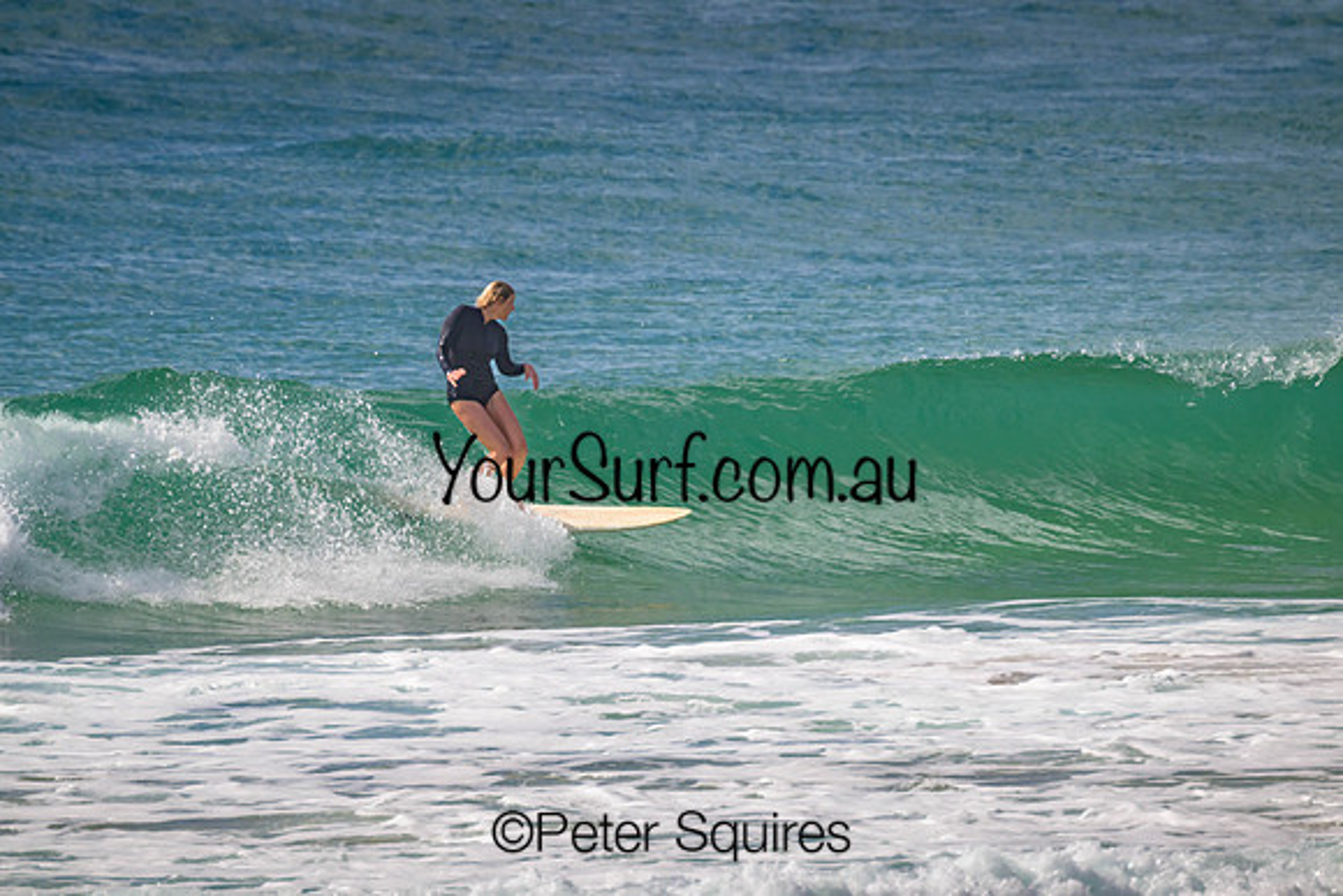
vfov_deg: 1.7
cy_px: 448
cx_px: 672
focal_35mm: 800
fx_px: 29850
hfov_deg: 2.6
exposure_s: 1/2000
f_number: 11
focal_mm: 800
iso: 800
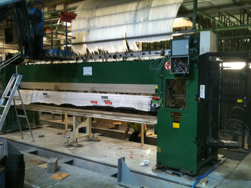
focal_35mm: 35
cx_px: 126
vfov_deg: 40.7
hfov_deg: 52.6
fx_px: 254
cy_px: 94
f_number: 2.8
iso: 200
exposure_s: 1/15
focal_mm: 3.85
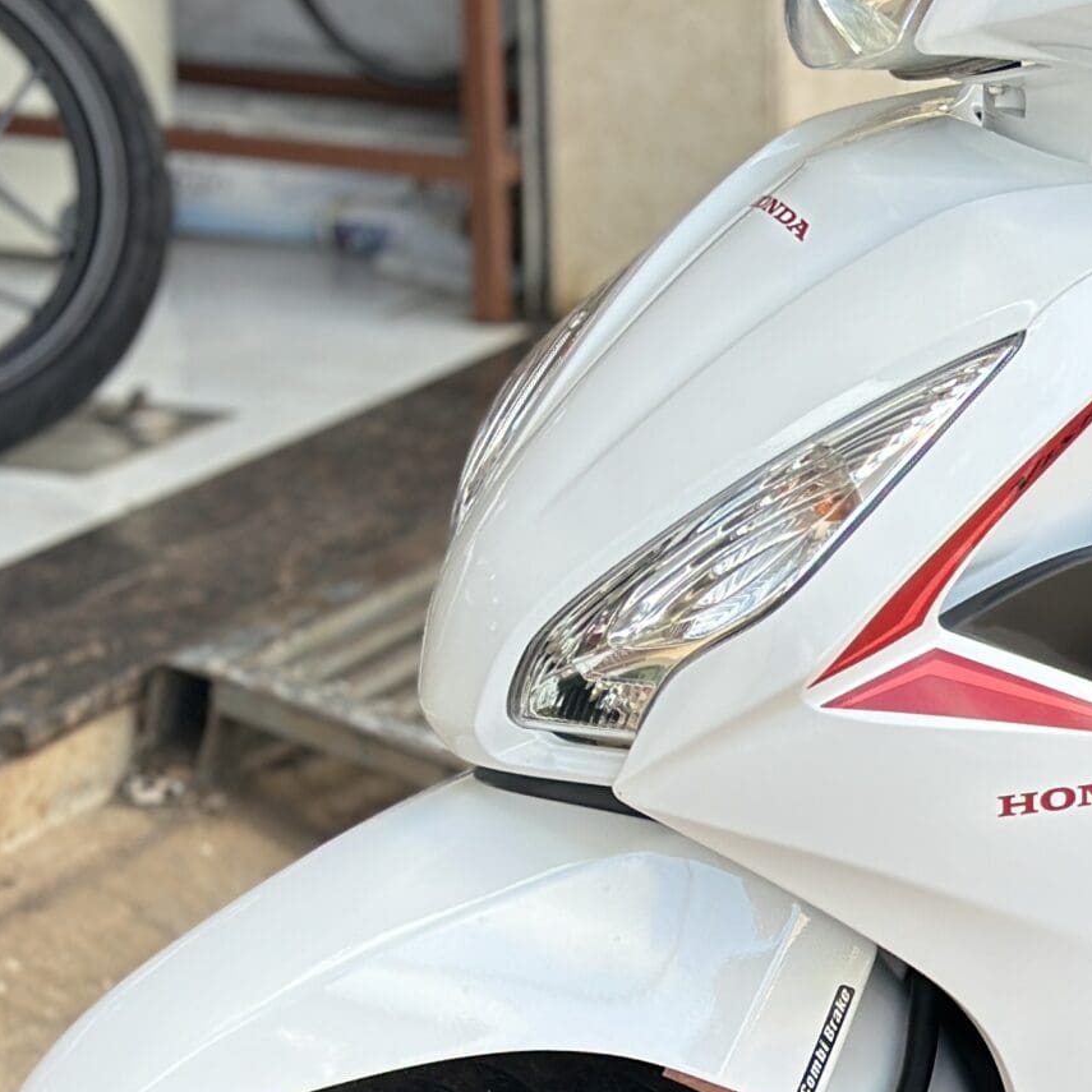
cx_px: 1384
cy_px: 857
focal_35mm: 127
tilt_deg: -17.5
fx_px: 4533
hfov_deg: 13.3
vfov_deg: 13.7
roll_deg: -2.5
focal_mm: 6.86
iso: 80
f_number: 1.78
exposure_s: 1/464
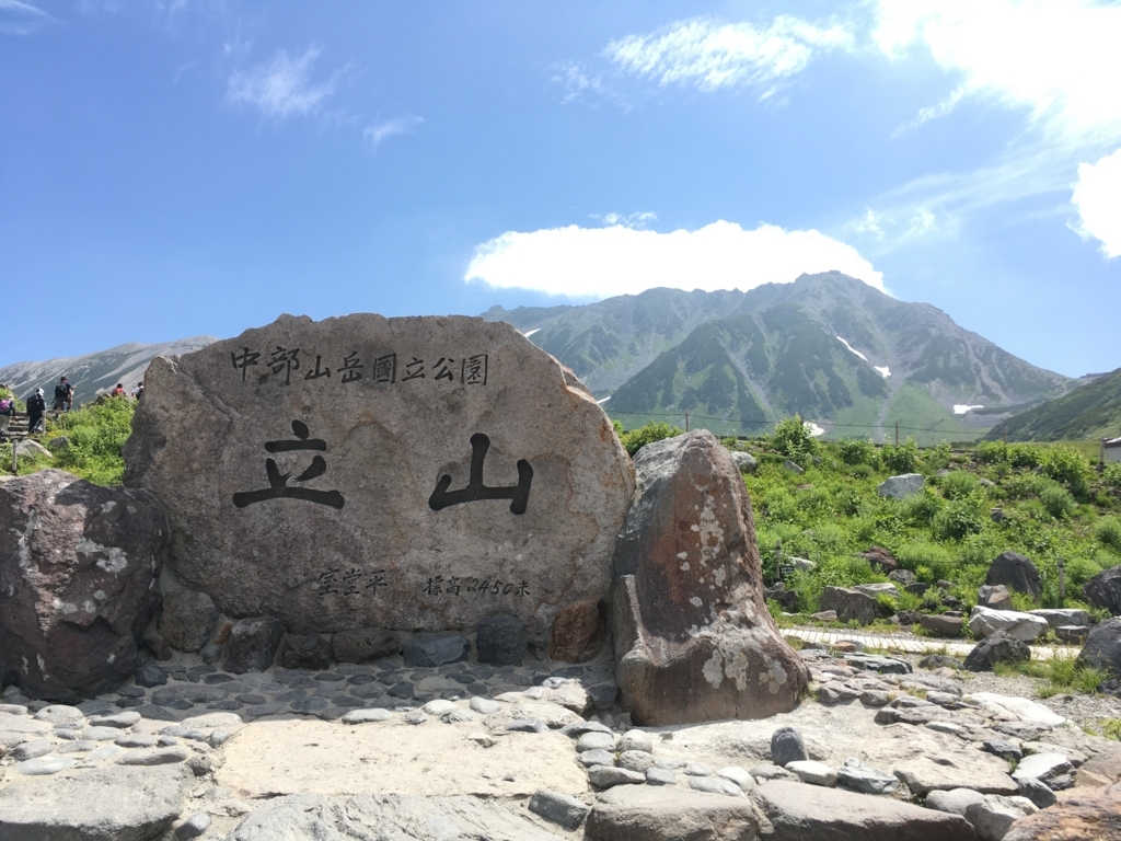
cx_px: 560
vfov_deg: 48.2
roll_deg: -1.8
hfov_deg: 61.7
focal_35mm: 29
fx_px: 939
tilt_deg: +5.3
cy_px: 420
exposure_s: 1/1026
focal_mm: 4.15
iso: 25
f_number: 2.2
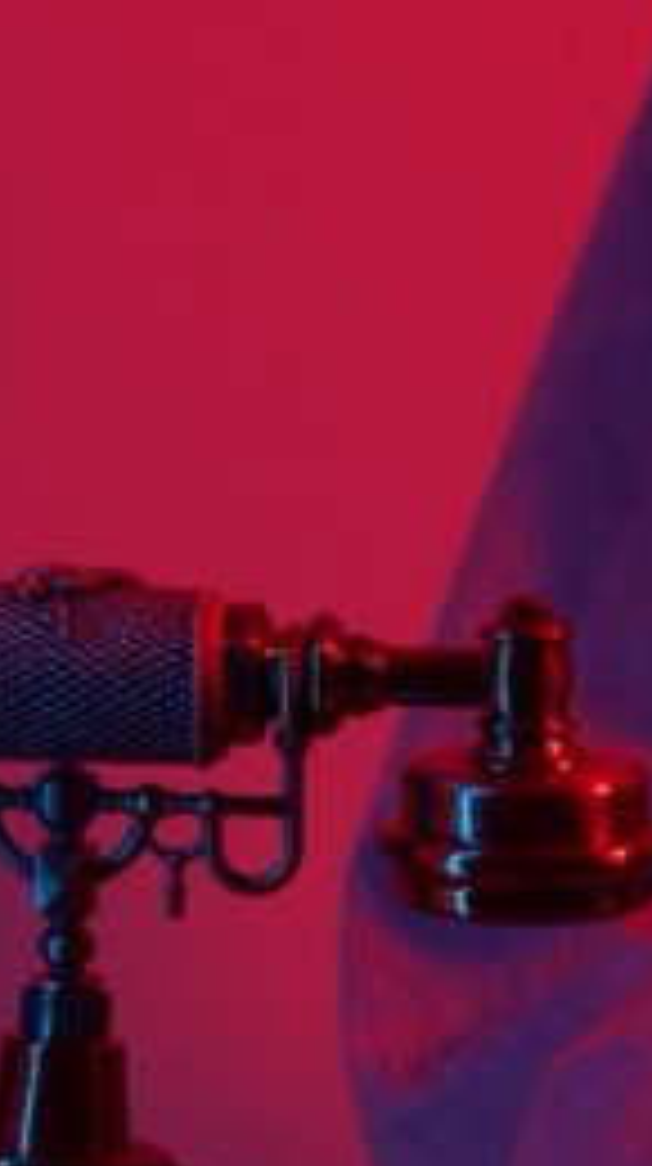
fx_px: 9994
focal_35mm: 324
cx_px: 1367
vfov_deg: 6.6
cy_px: 1648
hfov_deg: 3.7
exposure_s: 1/80
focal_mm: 50
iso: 320
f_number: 2.5
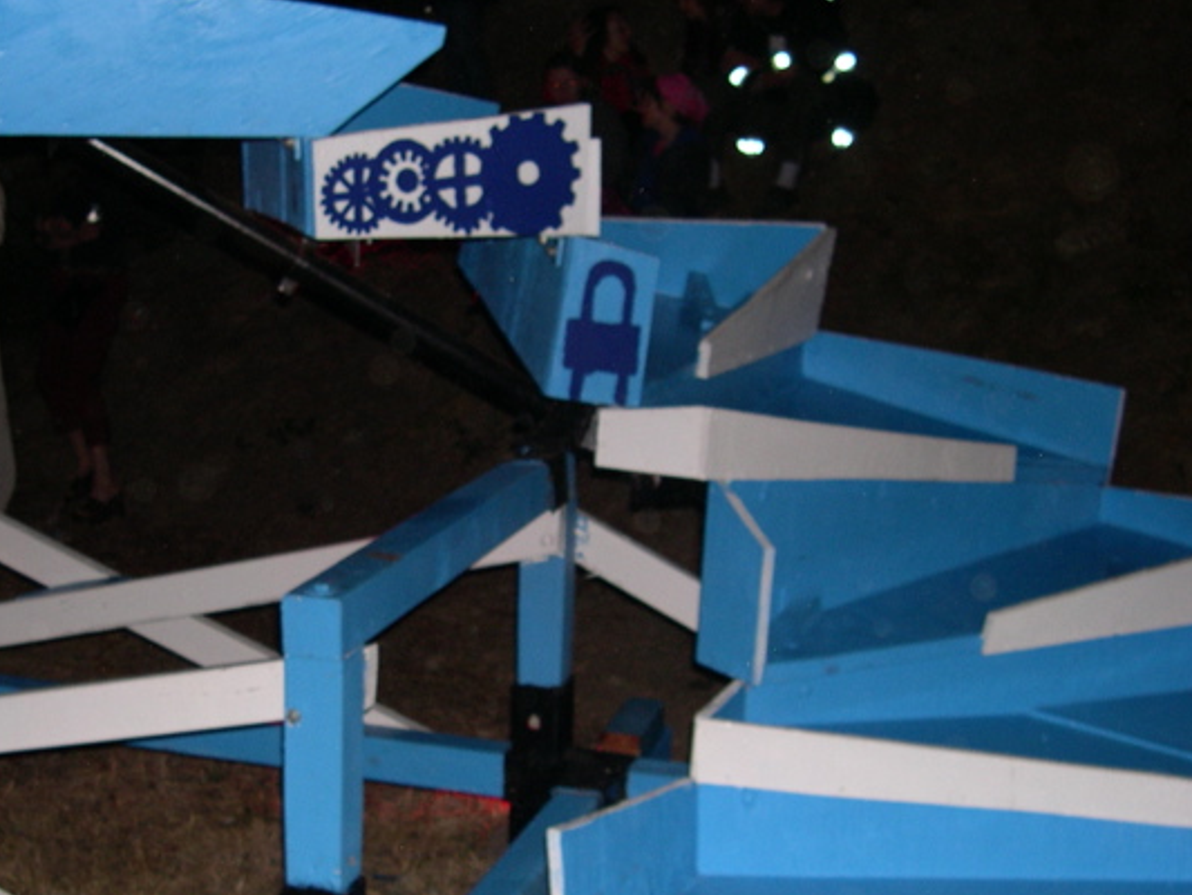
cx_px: 382
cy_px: 490
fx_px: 1963
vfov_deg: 25.7
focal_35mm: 57
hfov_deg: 33.4
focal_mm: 8
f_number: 2.8
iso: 116
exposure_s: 1/60
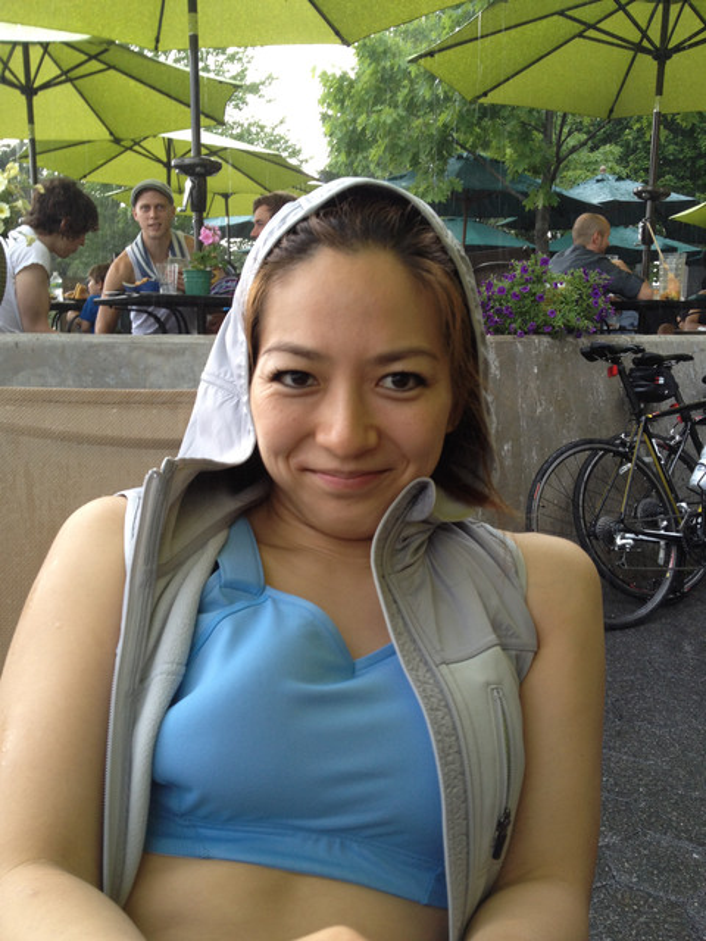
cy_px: 470
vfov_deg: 52.6
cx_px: 353
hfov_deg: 40.7
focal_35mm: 35
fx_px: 952
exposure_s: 1/40
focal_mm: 4.28
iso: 80
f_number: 2.4
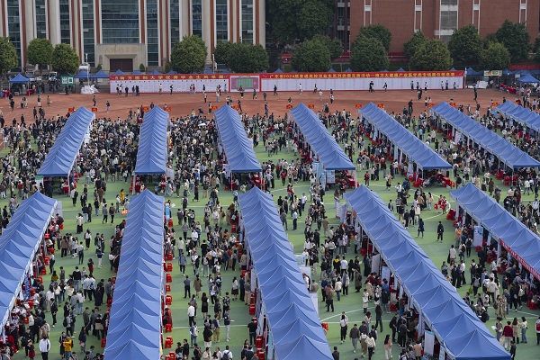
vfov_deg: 17.1
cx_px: 270
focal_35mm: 80
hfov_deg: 25.4
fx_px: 1200
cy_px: 180
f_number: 5.6
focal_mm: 80
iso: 100
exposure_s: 1/200
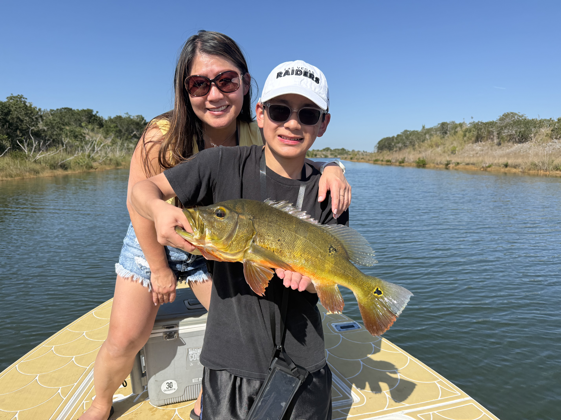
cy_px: 210
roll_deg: +0.0
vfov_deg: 56.8
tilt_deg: -8.1
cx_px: 280
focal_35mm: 24
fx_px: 389
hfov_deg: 71.6
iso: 100
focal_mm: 6.76
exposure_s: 1/6711
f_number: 1.78
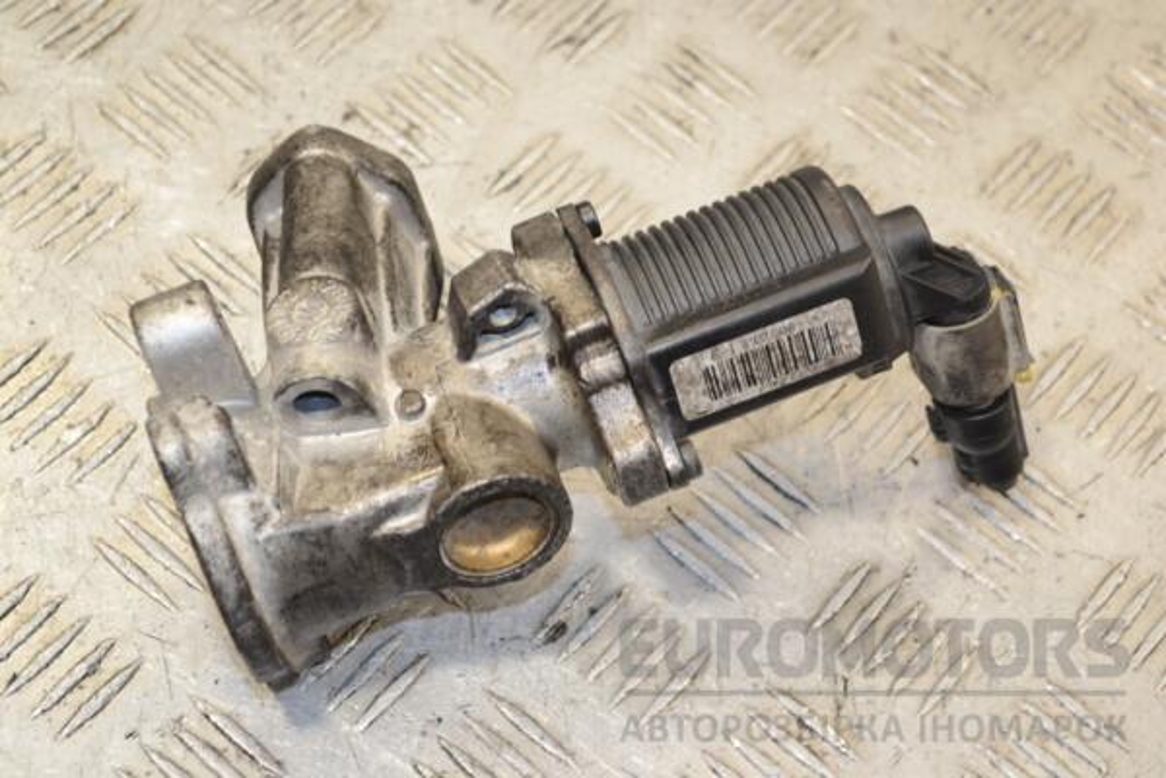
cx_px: 583
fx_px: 2672
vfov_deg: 16.6
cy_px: 389
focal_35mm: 82
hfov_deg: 24.6
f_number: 5.6
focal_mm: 55
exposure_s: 1/60
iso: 450
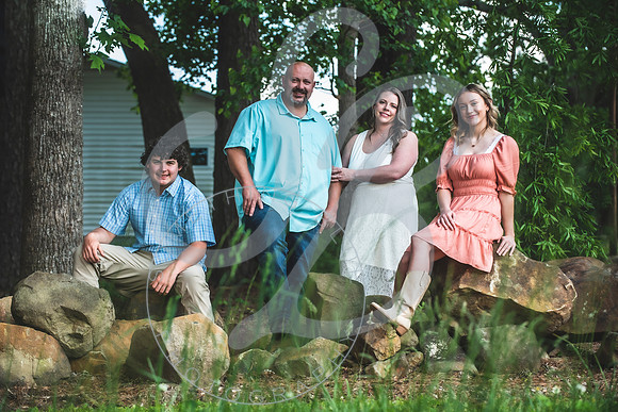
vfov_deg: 11.8
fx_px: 1994
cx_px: 309
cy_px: 206
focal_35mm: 116
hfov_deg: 17.6
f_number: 5.6
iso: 250
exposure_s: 1/320
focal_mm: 116
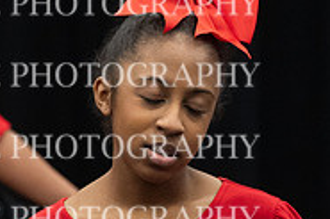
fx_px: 5678
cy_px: 39
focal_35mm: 620
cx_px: 2
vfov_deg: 2.2
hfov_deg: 3.3
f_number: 6.3
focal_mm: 198
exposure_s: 1/125
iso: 8000
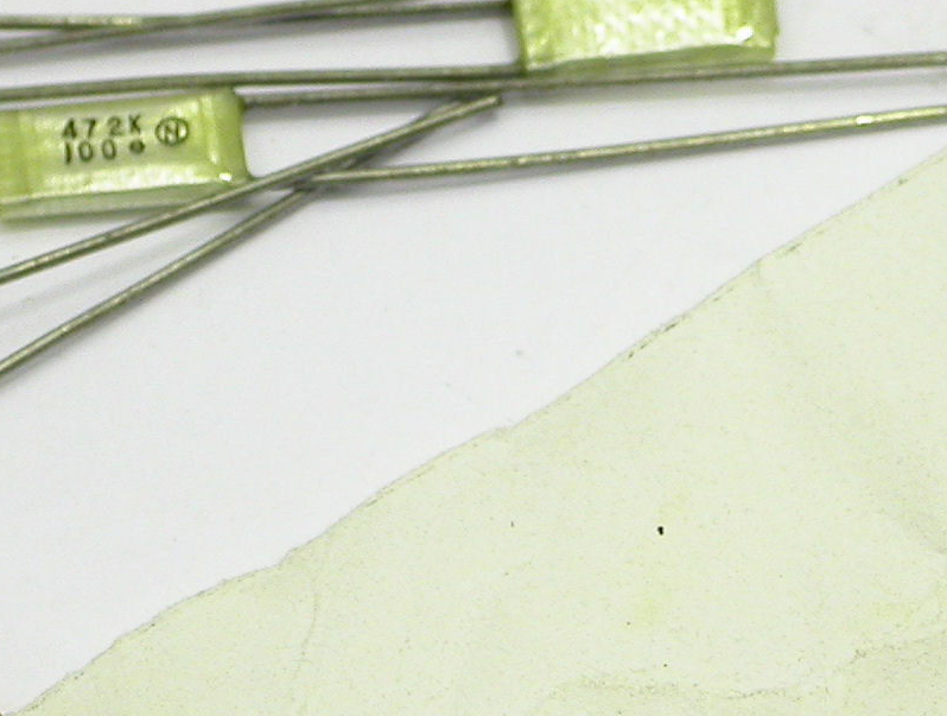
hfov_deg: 4.5
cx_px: 662
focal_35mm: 435
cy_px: 654
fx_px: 11933
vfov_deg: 3.4
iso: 100
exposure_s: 1/30.4
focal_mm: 32
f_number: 5.1
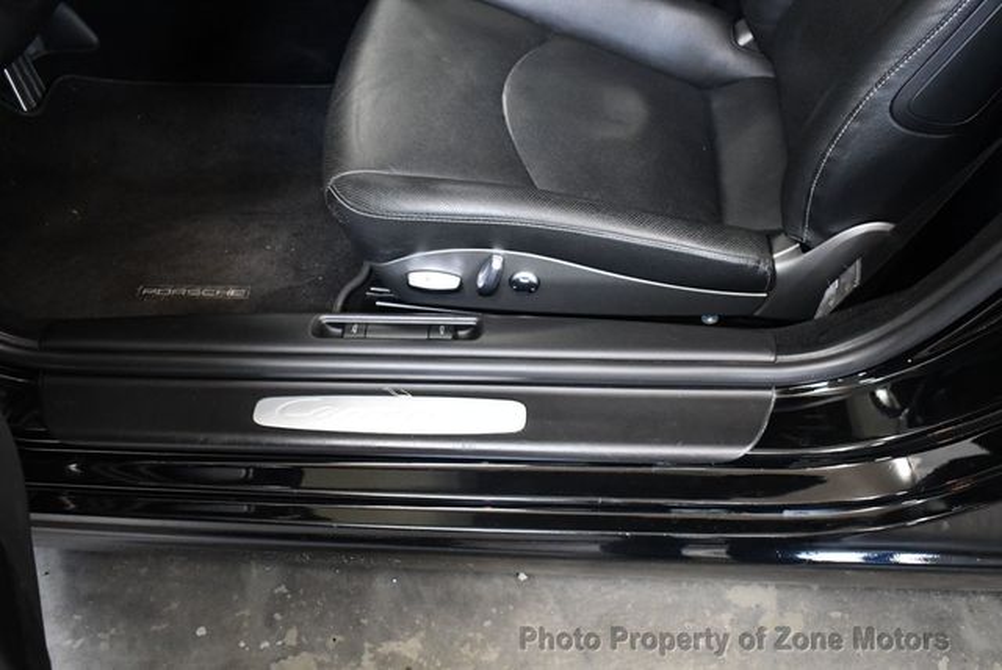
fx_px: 1003
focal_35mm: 36
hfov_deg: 53.1
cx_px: 501
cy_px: 335
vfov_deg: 36.9
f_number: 3.5
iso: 3200
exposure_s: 1/125
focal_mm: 18
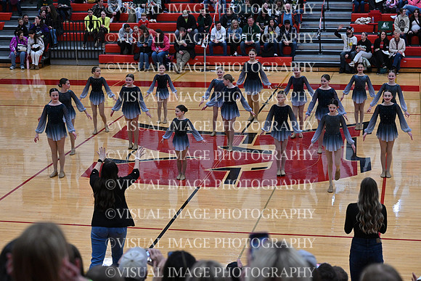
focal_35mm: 82
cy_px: 140
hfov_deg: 24.8
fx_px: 959
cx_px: 210
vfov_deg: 16.7
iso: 4000
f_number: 4
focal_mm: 82
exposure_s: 1/400
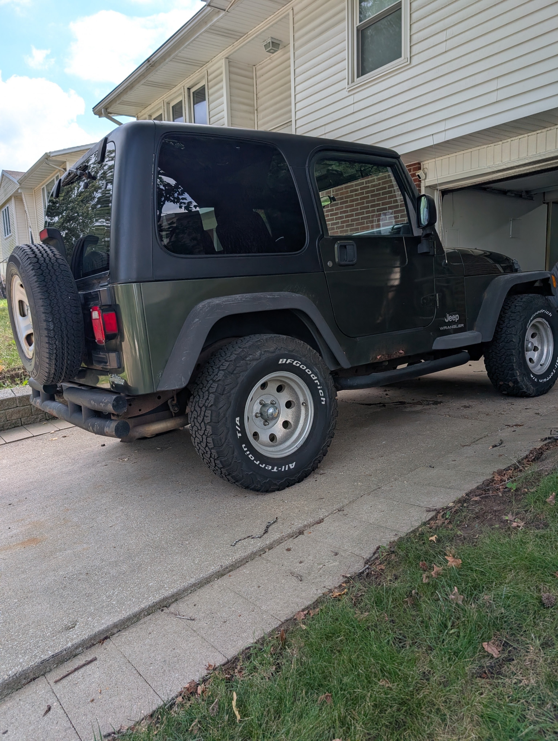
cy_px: 370
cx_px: 279
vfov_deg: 71.5
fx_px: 515
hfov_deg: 56.9
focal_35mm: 24
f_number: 1.68
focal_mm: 6.9
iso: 24
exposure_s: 1/565
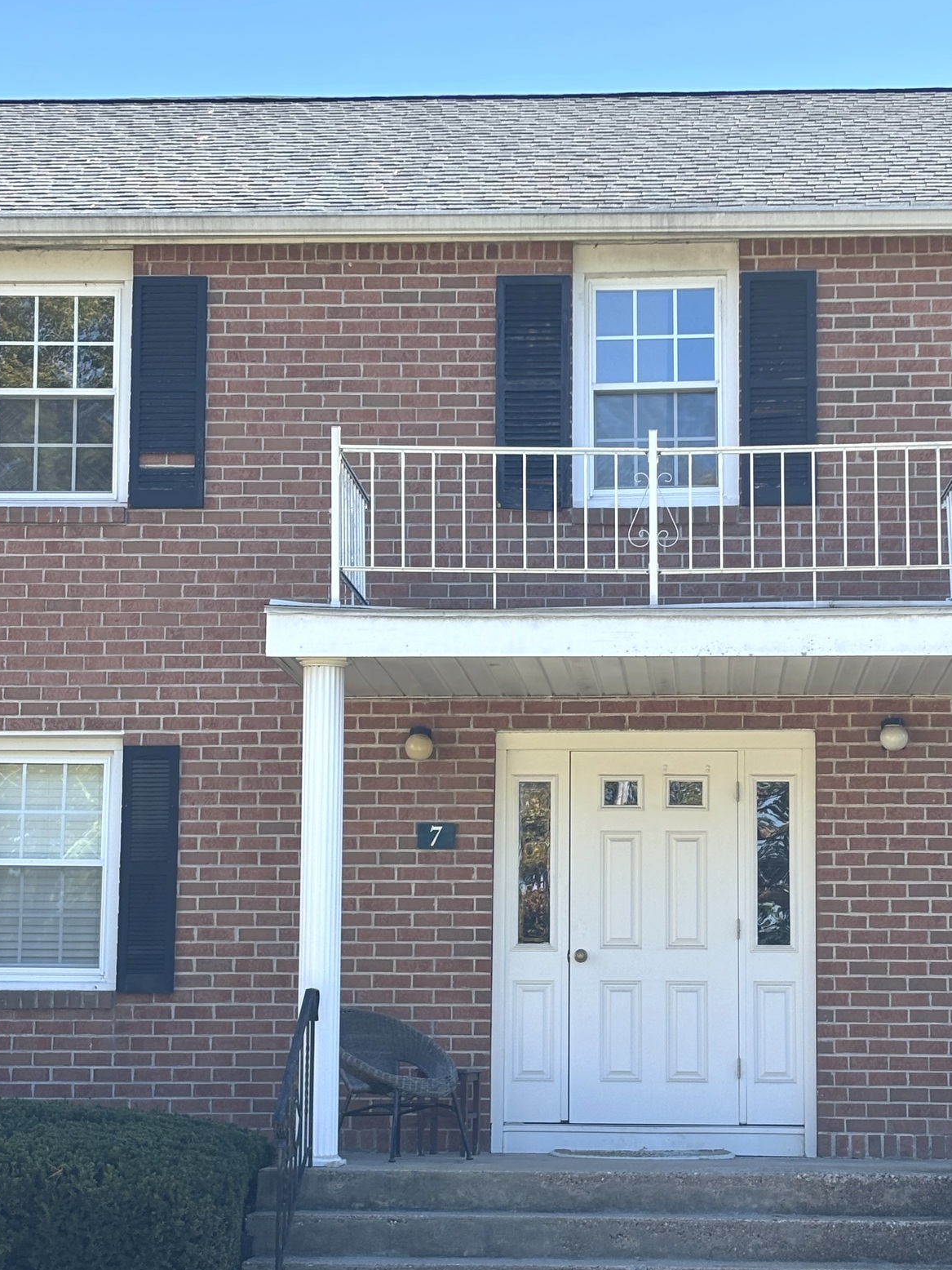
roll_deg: -0.7
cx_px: 565
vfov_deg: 25.3
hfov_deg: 19.1
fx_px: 2824
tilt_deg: +6.0
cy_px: 713
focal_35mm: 77
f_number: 1.6
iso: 32
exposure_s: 1/775
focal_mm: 5.96
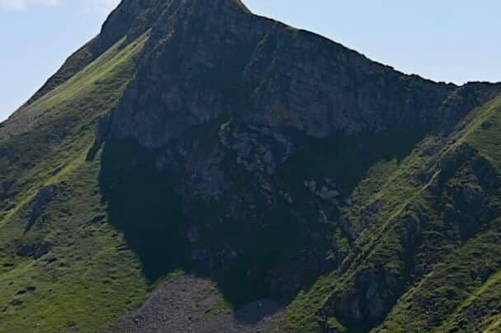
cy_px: 103
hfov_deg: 20.5
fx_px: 1377
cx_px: 152
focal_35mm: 99
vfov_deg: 13.8
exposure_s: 1/400
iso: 100
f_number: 8
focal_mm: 59
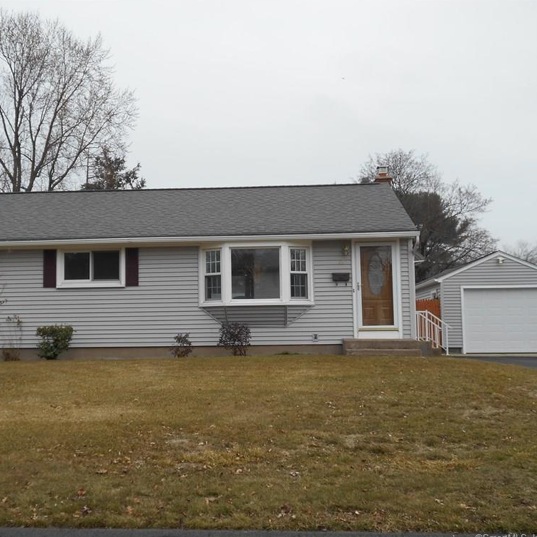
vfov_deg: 36.1
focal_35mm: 47
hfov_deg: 35.9
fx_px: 825
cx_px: 210
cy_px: 270
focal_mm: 6.7
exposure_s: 1/500
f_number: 3.9
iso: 80
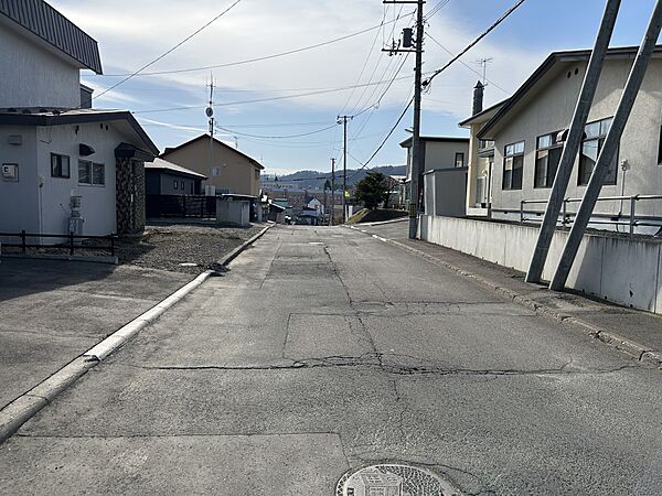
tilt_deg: -3.0
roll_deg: -1.2
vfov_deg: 53.1
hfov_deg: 67.3
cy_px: 248
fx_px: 497
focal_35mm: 26
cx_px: 331
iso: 50
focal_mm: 5.7
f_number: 1.5
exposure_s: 1/6579
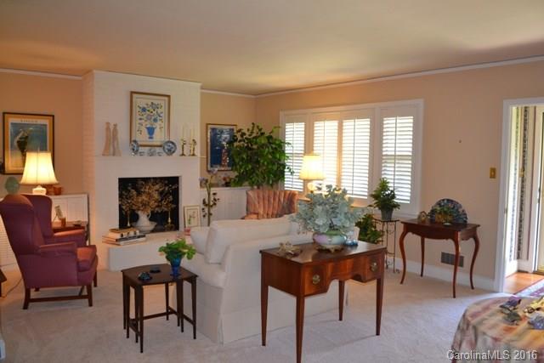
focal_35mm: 27
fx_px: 408
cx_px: 272
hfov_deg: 67.4
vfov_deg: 48.0
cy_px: 182
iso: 640
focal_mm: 18
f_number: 3.5
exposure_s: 1/60
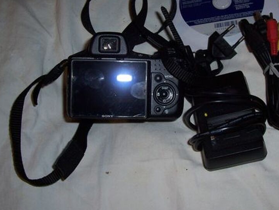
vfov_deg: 30.8
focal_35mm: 47
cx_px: 172
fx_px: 379
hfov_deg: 40.2
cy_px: 86
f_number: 2.7
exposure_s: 1/60
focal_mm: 5.6
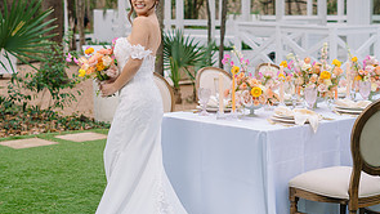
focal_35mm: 80
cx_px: 191
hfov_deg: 26.5
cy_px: 80
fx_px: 806
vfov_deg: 15.1
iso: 80
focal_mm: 50
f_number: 2.5
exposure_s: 1/200
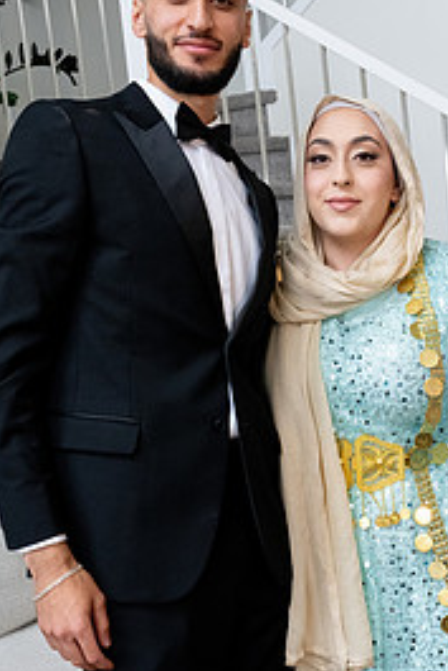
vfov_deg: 35.6
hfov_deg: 24.2
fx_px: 1044
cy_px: 385
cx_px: 273
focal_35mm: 56
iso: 6400
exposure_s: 1/160
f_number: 9
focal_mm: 33
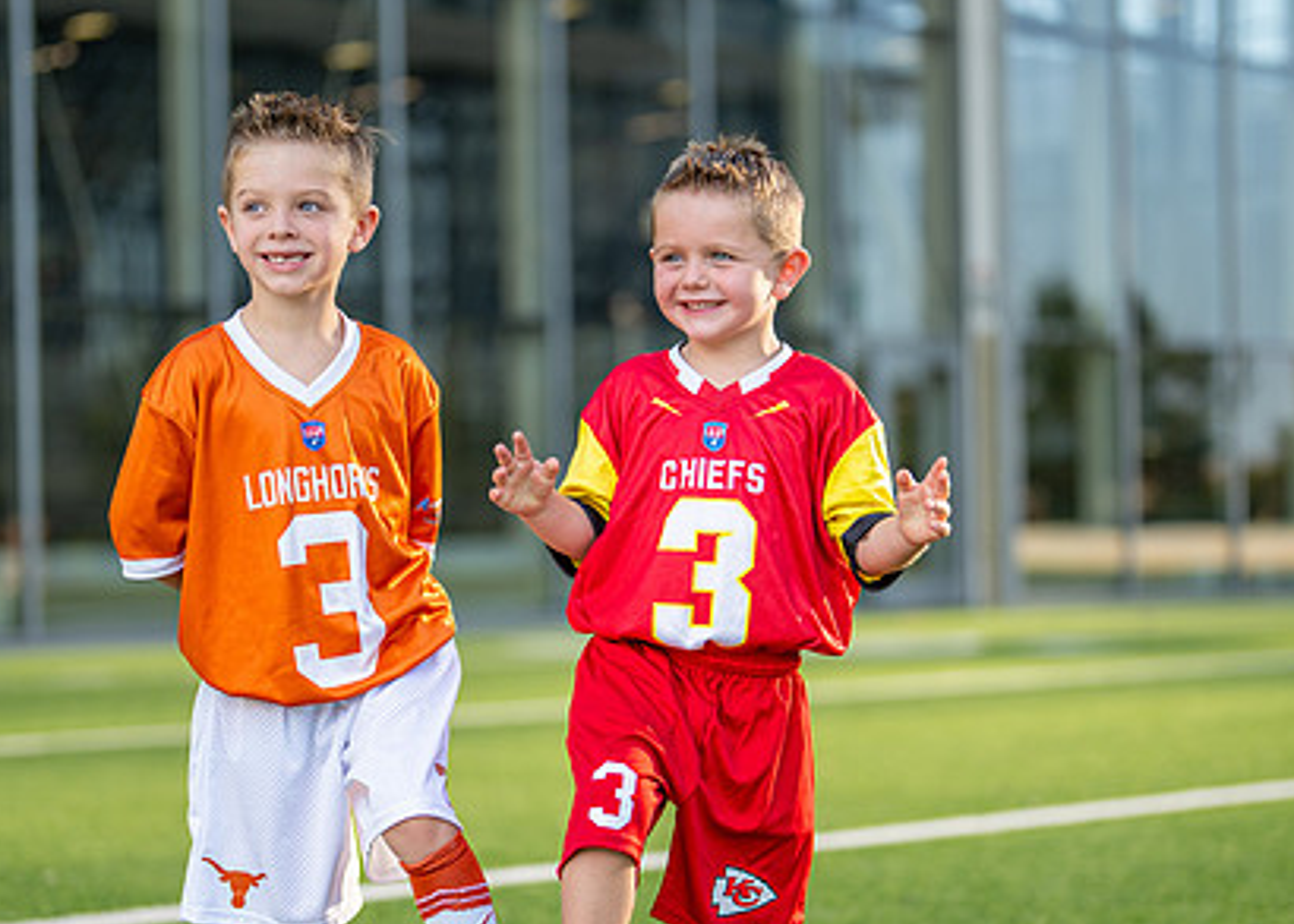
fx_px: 3051
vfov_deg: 17.2
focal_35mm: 83
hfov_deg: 23.9
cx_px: 608
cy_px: 604
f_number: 1.2
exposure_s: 1/2000
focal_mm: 50
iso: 100
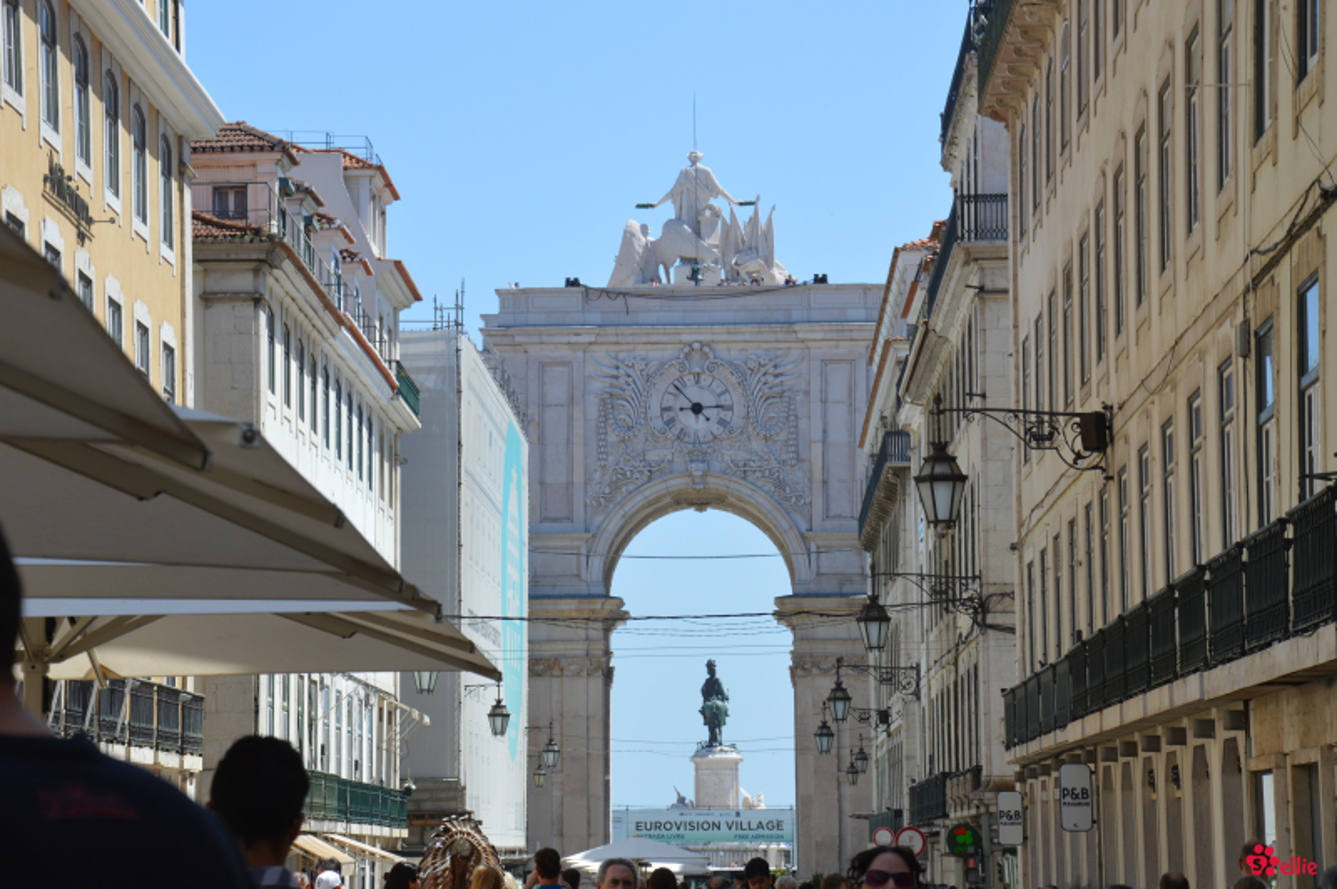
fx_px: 4175
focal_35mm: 112
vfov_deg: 12.2
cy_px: 444
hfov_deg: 18.2
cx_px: 668
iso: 100
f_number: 8
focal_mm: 75
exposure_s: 1/250
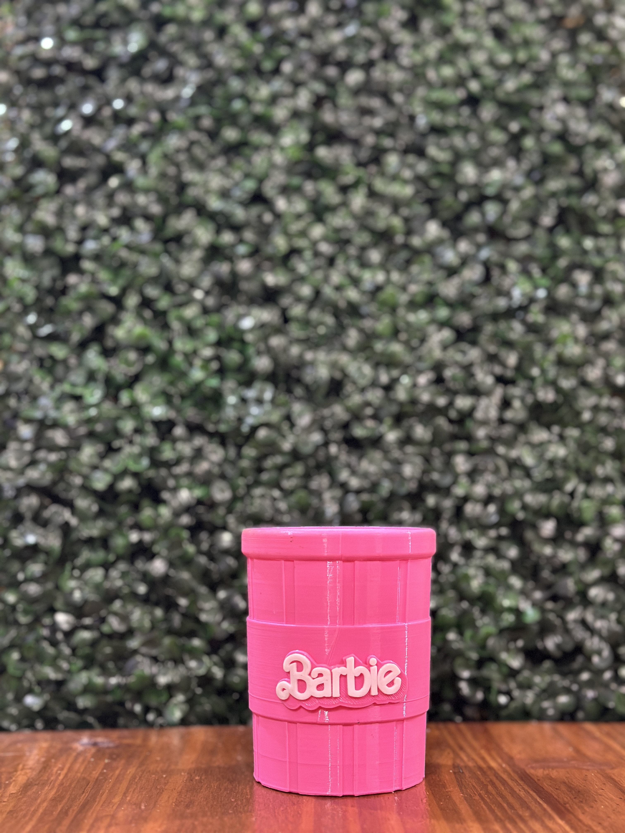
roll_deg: -0.2
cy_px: 416
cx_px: 312
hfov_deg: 30.3
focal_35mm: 48
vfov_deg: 39.7
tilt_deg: +5.2
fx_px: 1156
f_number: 1.78
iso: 500
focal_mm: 6.86
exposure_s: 1/33
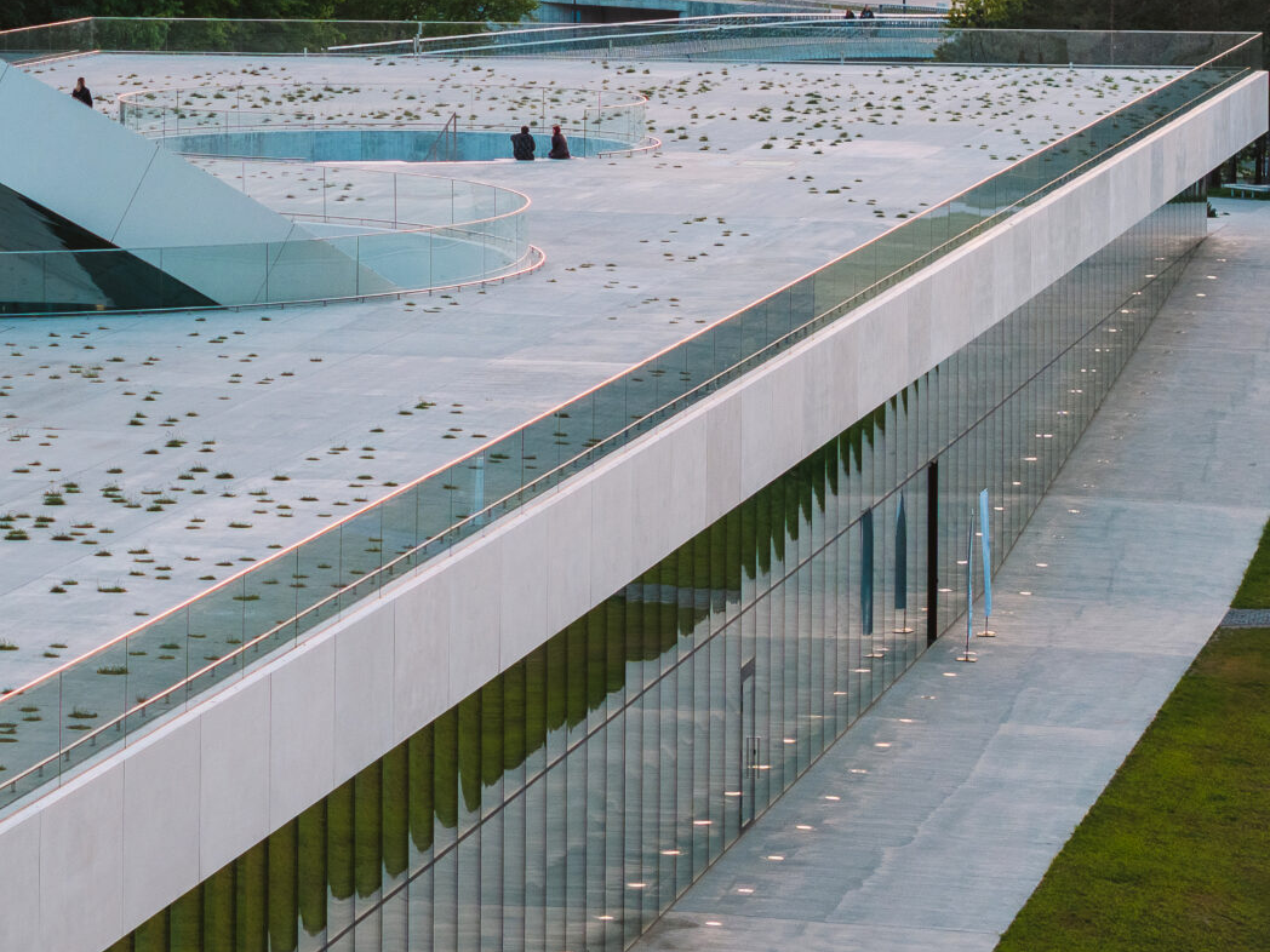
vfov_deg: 8.6
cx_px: -165
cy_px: 13
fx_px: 6274
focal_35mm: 171
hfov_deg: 11.4
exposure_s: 1/240
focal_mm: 19.35
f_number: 2.8
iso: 100
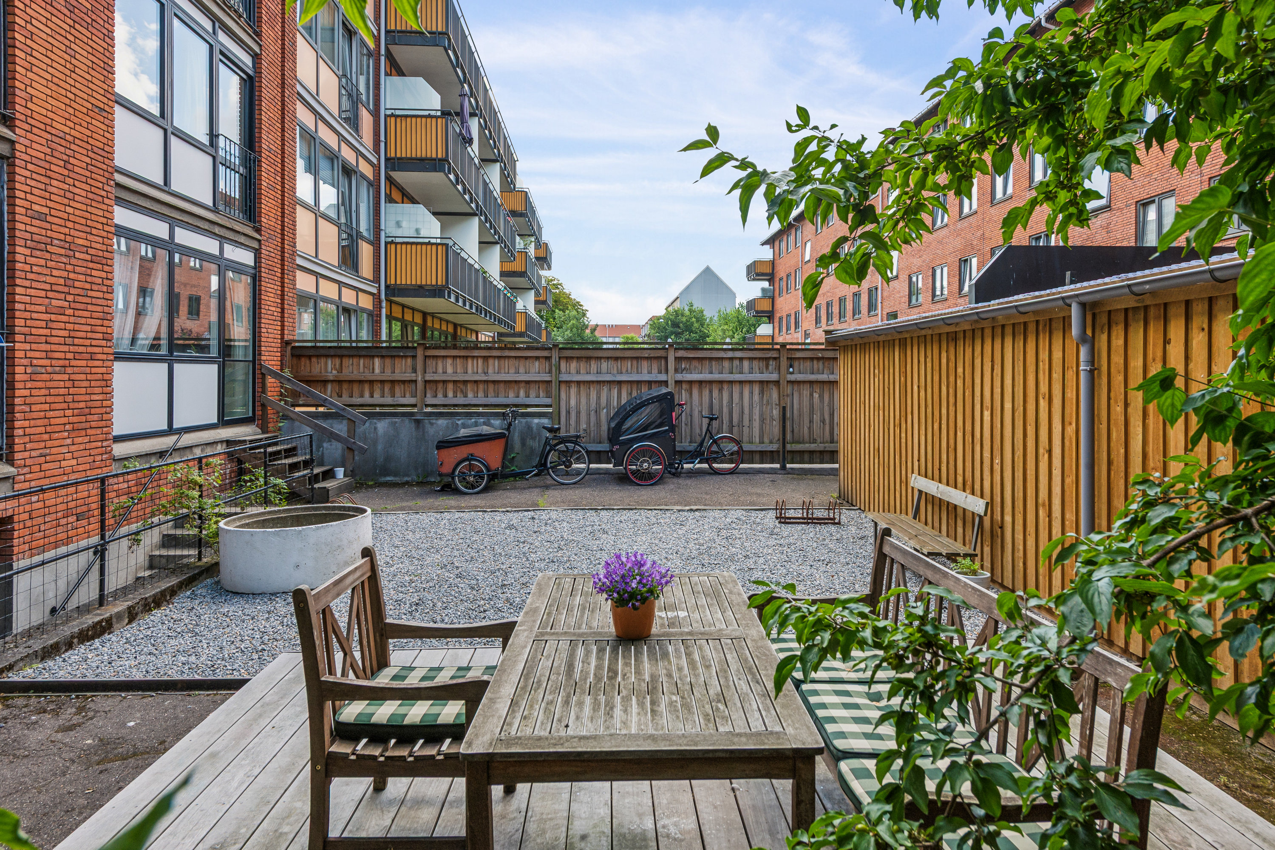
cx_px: 638
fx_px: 779
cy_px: 425
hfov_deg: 78.6
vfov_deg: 57.2
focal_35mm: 22
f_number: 13
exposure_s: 1/125
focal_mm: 22
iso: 450
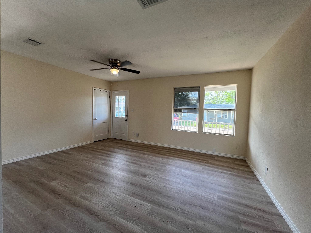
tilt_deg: -3.7
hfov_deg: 106.2
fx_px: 117
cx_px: 156
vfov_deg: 89.9
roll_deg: -2.2
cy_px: 116
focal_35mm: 13
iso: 64
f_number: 1.8
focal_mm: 1.57
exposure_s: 1/120
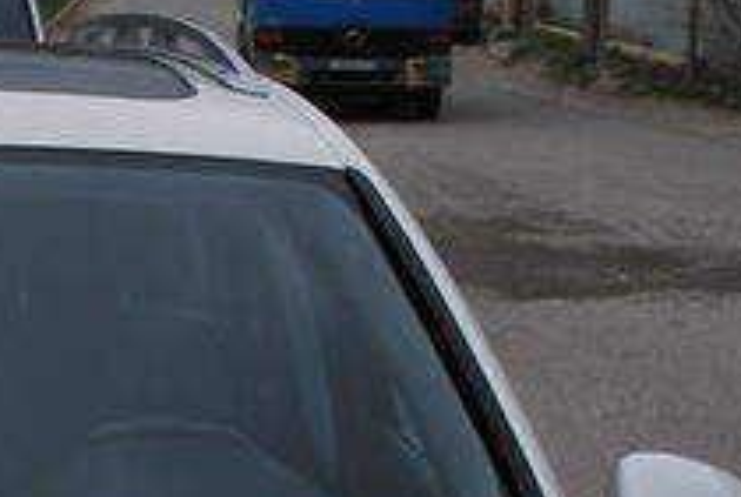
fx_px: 2723
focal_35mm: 132
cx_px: -215
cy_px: 649
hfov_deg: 14.8
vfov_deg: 10.2
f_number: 7.1
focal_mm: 28
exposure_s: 1/200
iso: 100
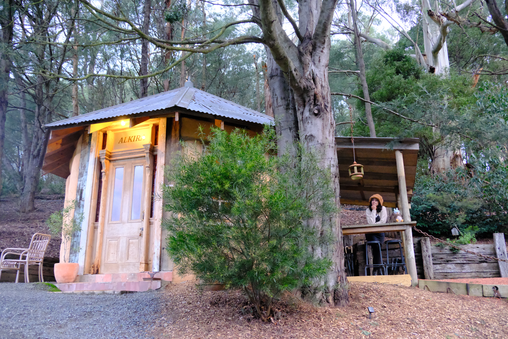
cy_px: 170
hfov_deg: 61.9
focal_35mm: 30
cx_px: 254
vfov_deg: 43.6
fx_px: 423
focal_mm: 20.1
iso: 12800
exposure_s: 1/180
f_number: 3.6
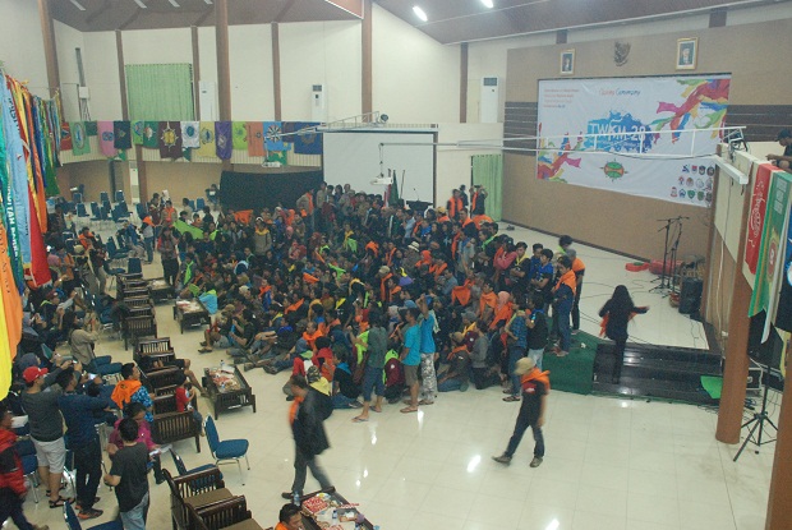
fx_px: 661
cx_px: 396
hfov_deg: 61.9
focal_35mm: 30
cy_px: 265
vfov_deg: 43.7
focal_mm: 20
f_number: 6.3
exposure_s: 1/10
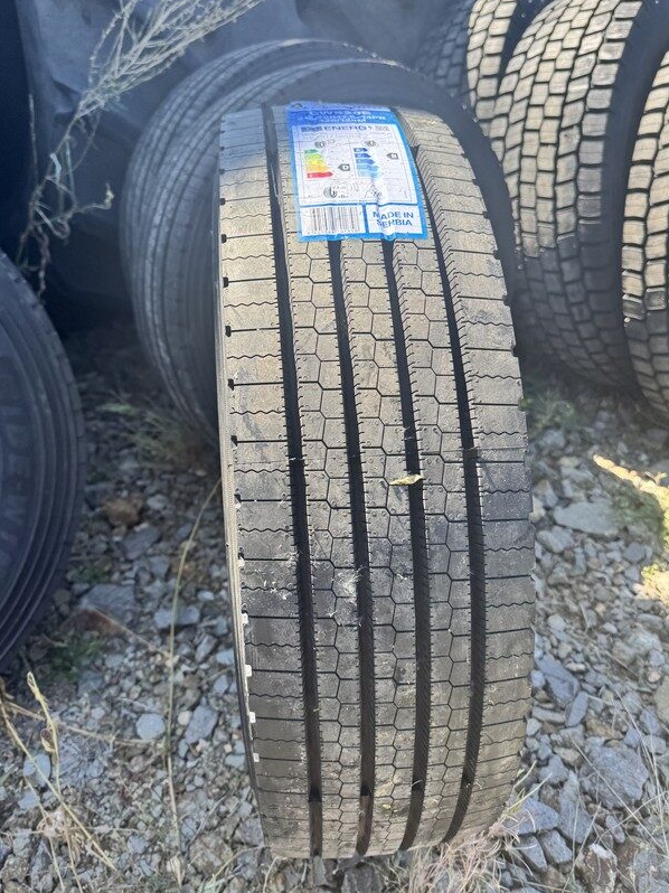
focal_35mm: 26
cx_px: 324
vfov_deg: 67.3
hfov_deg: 53.0
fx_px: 670
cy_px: 435
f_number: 1.78
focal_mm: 6.76
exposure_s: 1/876
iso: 80
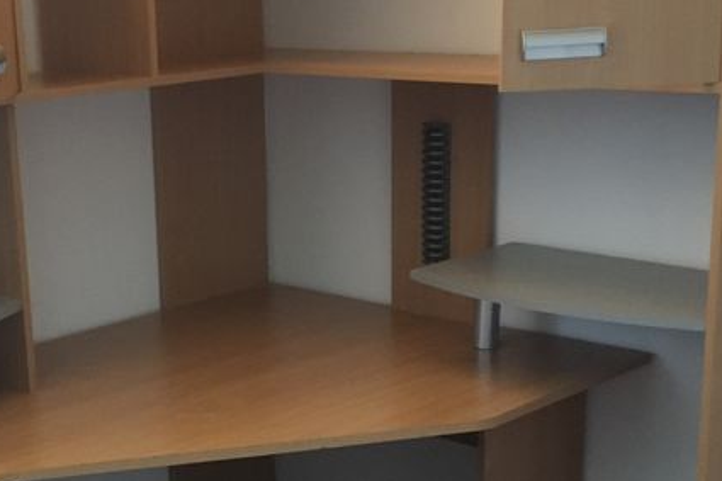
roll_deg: +2.4
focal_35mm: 71
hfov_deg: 28.2
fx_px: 1423
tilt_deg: -17.0
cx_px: 228
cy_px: 393
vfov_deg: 19.0
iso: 320
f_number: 2.2
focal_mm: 4.15
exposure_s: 1/17
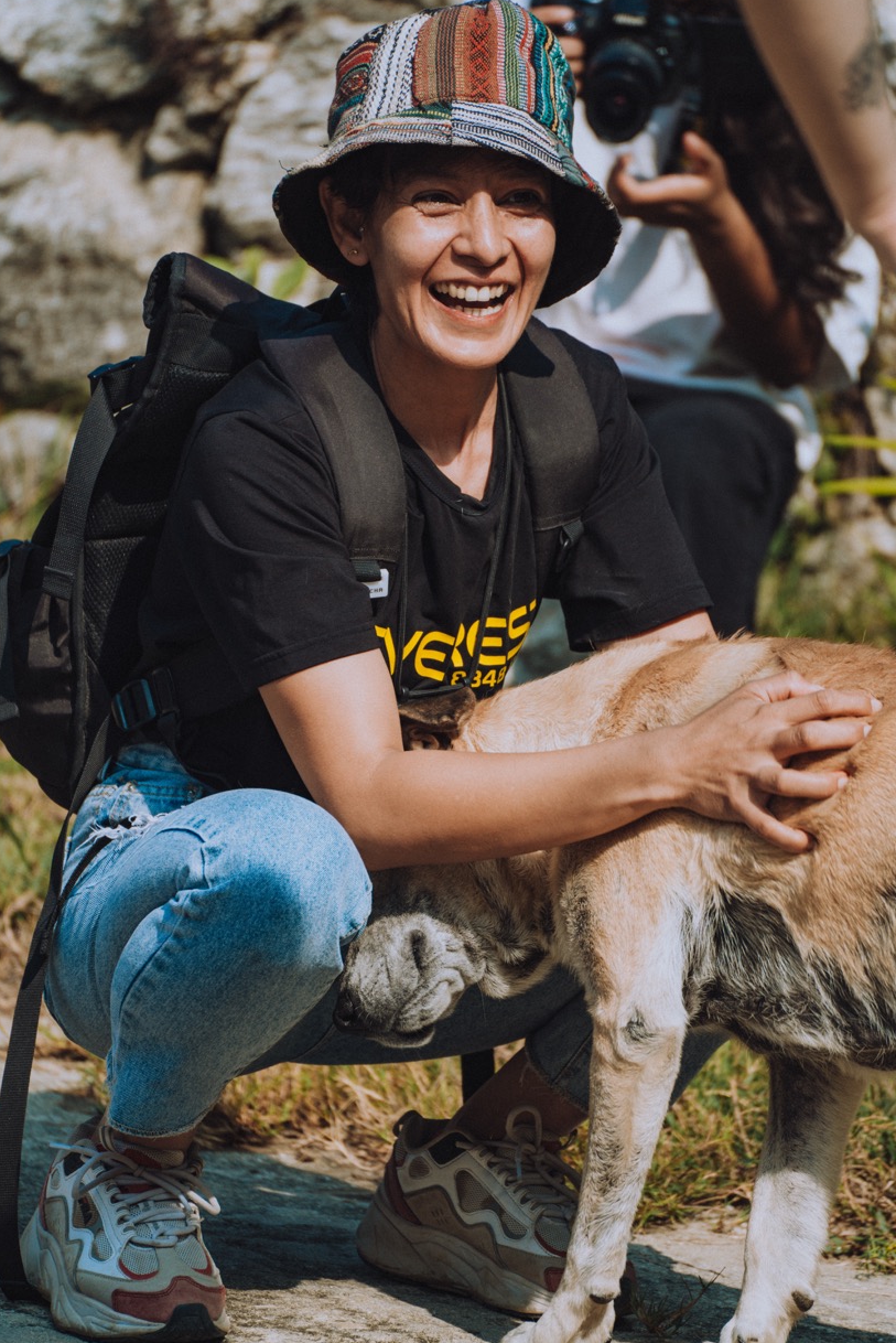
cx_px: 467
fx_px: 9996
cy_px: 674
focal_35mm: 268
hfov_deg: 5.1
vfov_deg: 7.7
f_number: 6.3
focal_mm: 255
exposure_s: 1/500
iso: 160
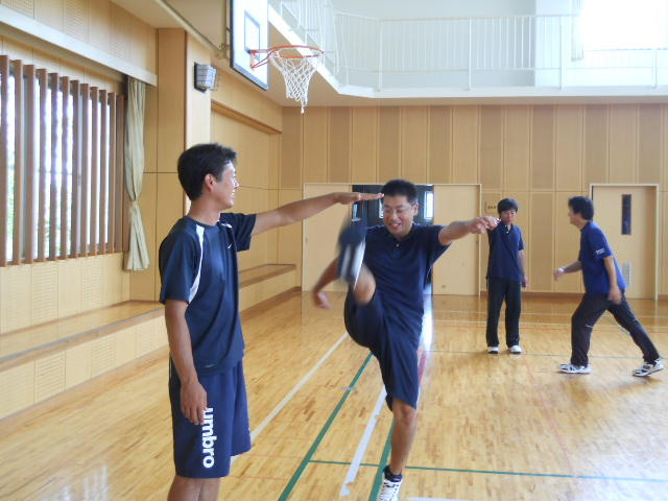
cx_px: 334
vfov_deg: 35.1
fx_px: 791
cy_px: 250
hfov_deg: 45.8
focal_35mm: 41
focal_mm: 6.72
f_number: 3.1
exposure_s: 1/30
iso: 200
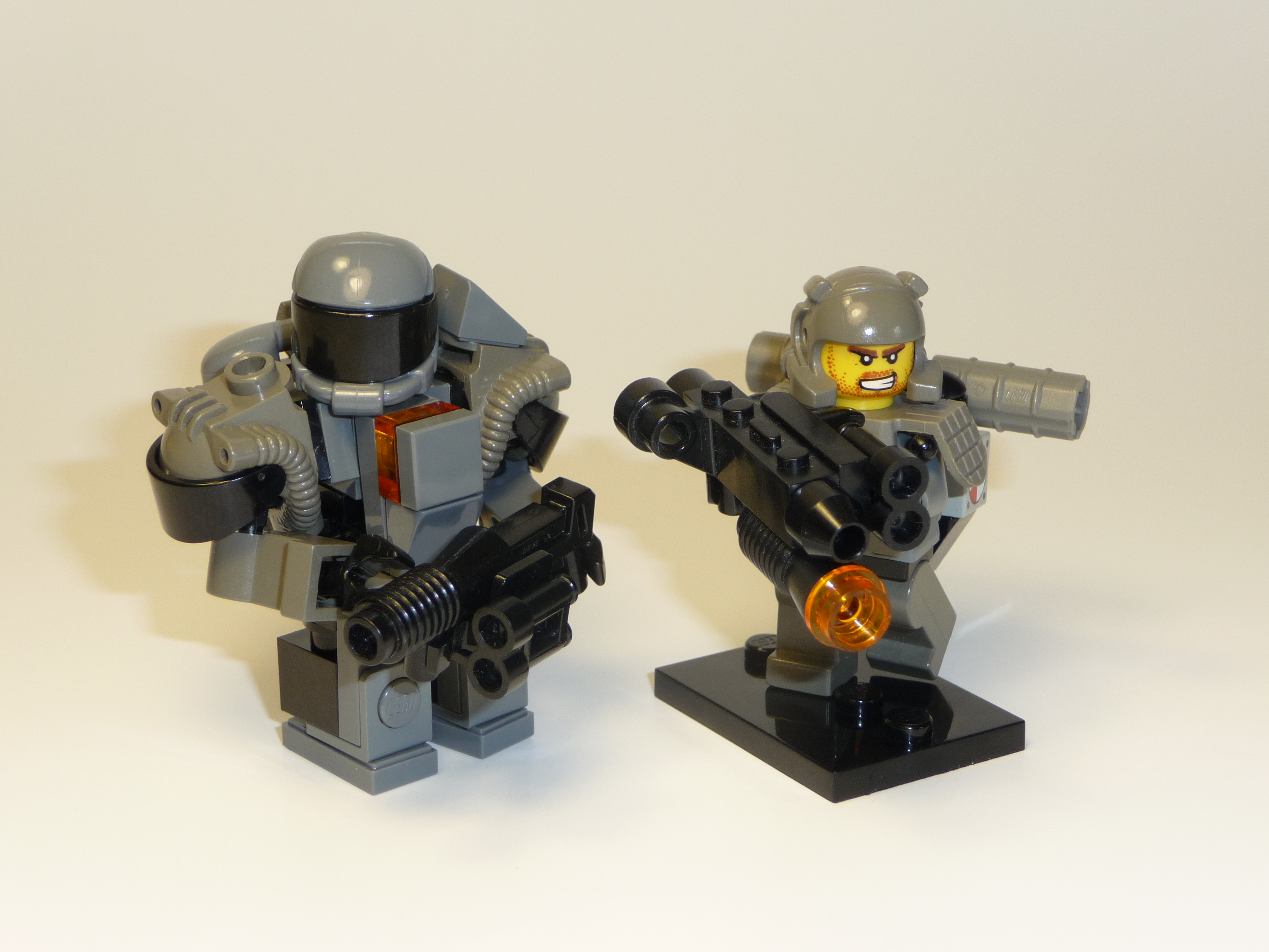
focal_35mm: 72
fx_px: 2639
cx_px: 634
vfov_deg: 20.4
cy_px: 476
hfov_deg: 27.0
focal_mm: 12.2
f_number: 4.6
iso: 100
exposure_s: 1/60
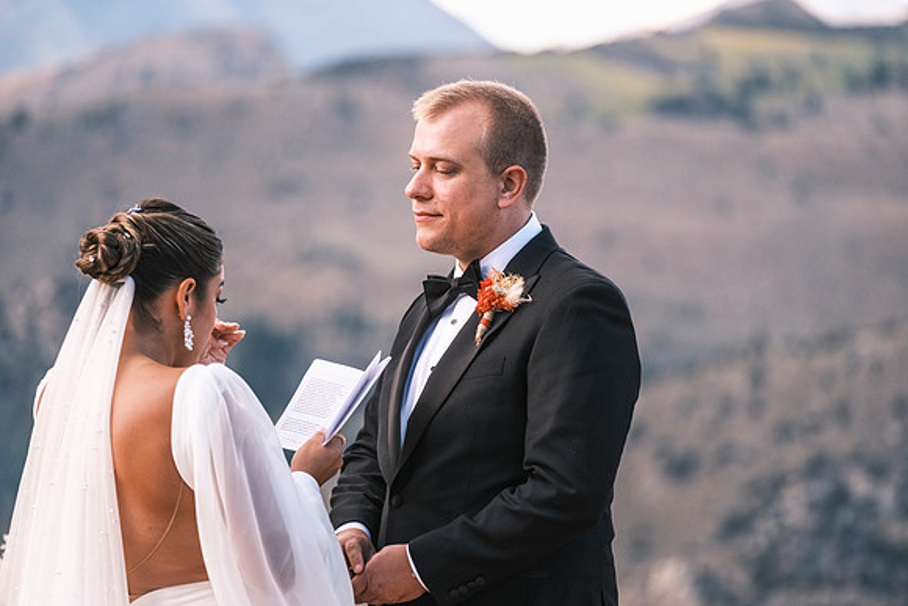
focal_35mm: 166
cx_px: 454
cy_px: 303
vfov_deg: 8.3
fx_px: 4188
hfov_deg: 12.4
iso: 400
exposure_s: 1/1250
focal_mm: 110.6
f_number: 2.8
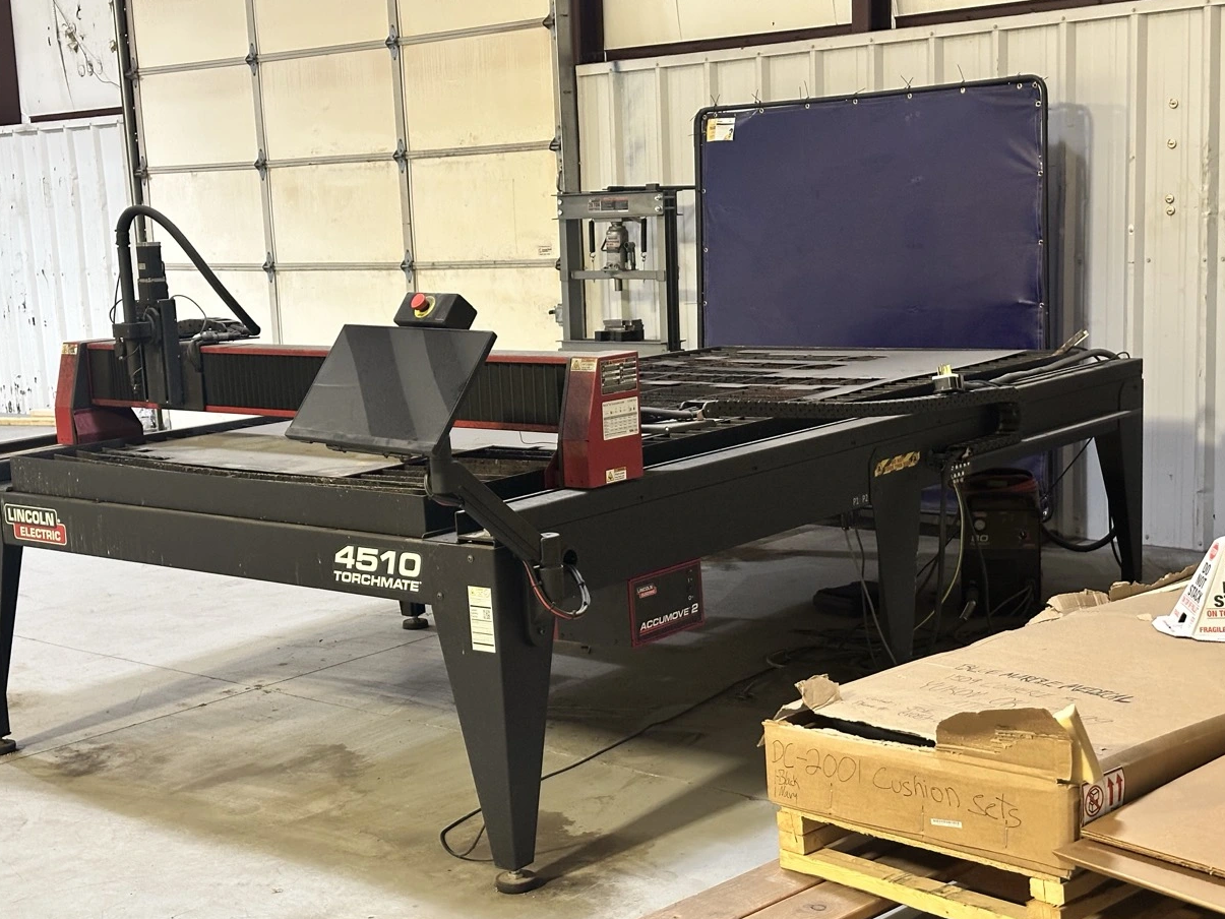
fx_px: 1805
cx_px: 588
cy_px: 484
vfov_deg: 28.6
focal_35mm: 51
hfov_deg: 37.5
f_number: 1.78
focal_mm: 6.86
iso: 500
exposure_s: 1/30
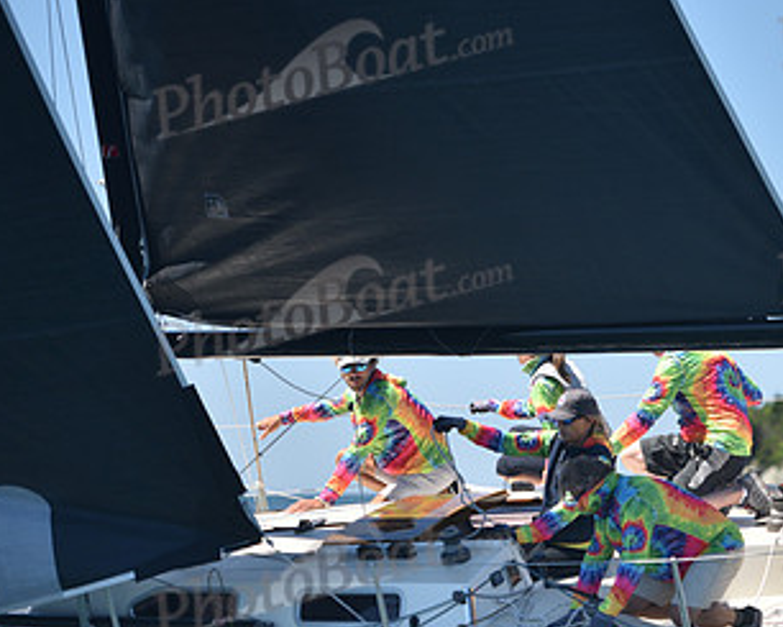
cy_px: 406
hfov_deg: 8.9
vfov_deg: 7.1
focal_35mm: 217
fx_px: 5030
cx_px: 647
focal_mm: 122
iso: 200
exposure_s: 1/1000
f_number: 2.8
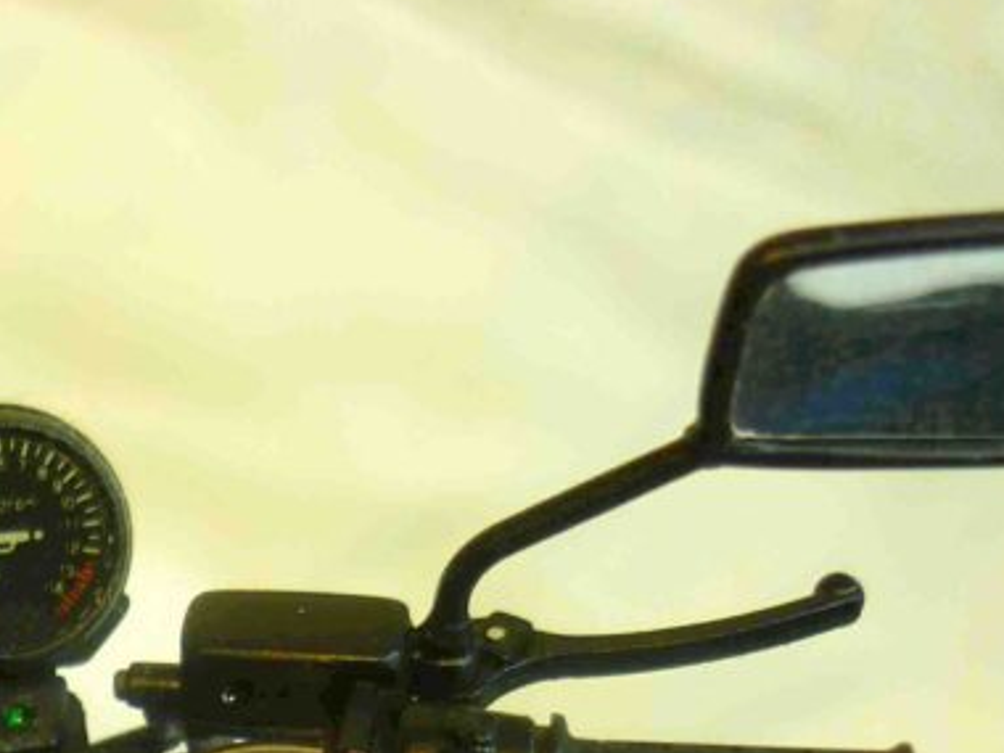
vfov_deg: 16.0
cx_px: -108
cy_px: 888
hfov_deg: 20.9
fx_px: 2581
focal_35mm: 89
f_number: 2.8
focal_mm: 5.5
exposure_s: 1/50
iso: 80
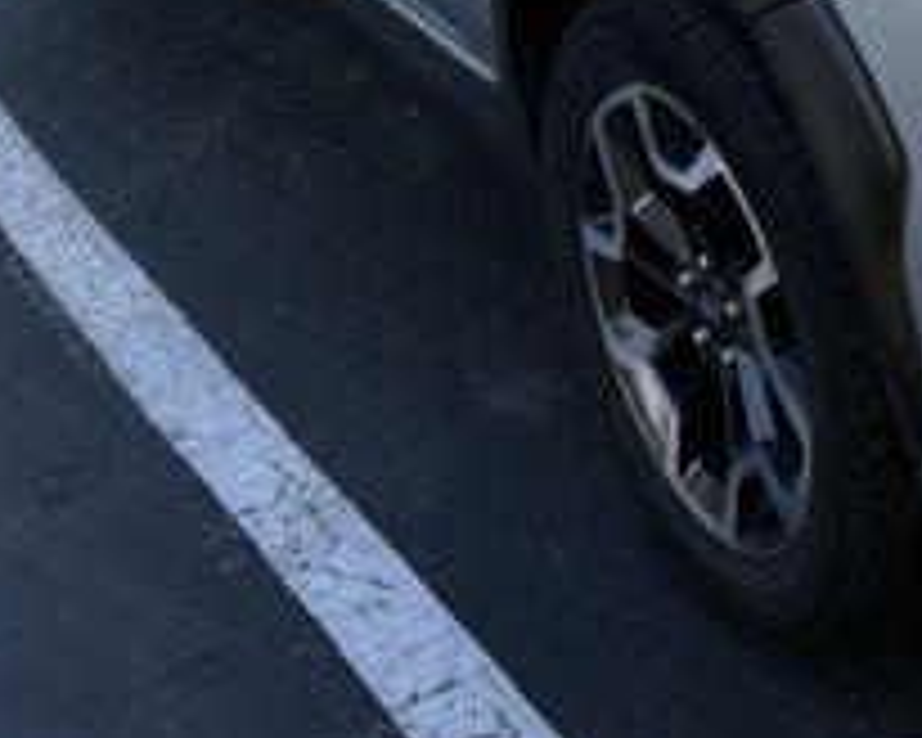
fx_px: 1992
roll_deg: -1.6
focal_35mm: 73
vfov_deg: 19.4
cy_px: -207
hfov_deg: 23.3
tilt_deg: -19.6
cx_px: 1174
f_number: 1.78
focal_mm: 6.76
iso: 100
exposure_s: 1/1314
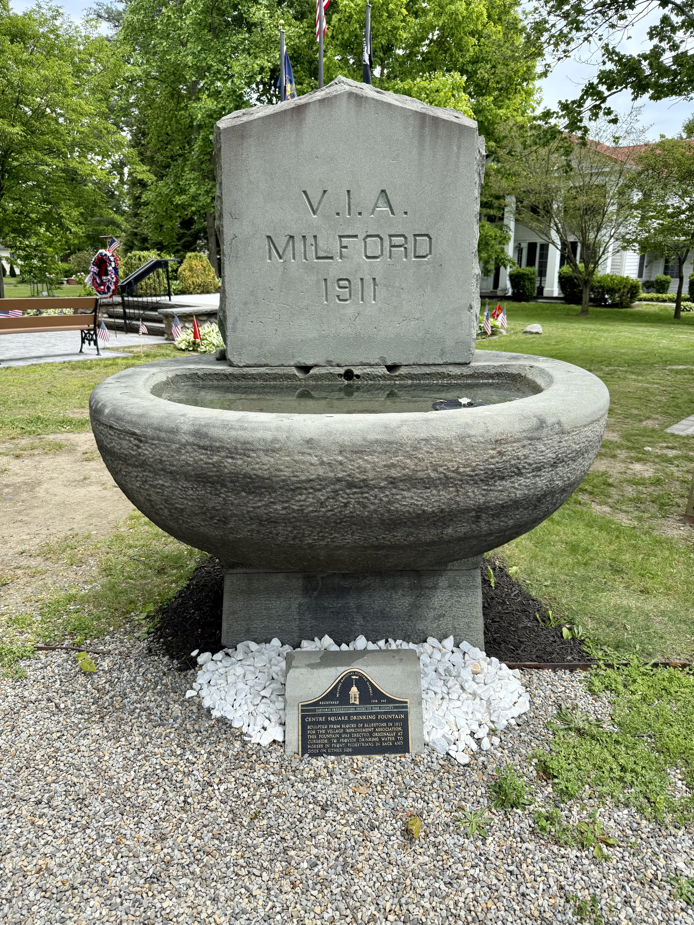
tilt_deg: -16.5
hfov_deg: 56.8
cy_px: 462
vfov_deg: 71.6
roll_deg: -0.4
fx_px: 642
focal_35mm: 24
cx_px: 347
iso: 100
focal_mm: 6.76
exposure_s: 1/1812
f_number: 1.78
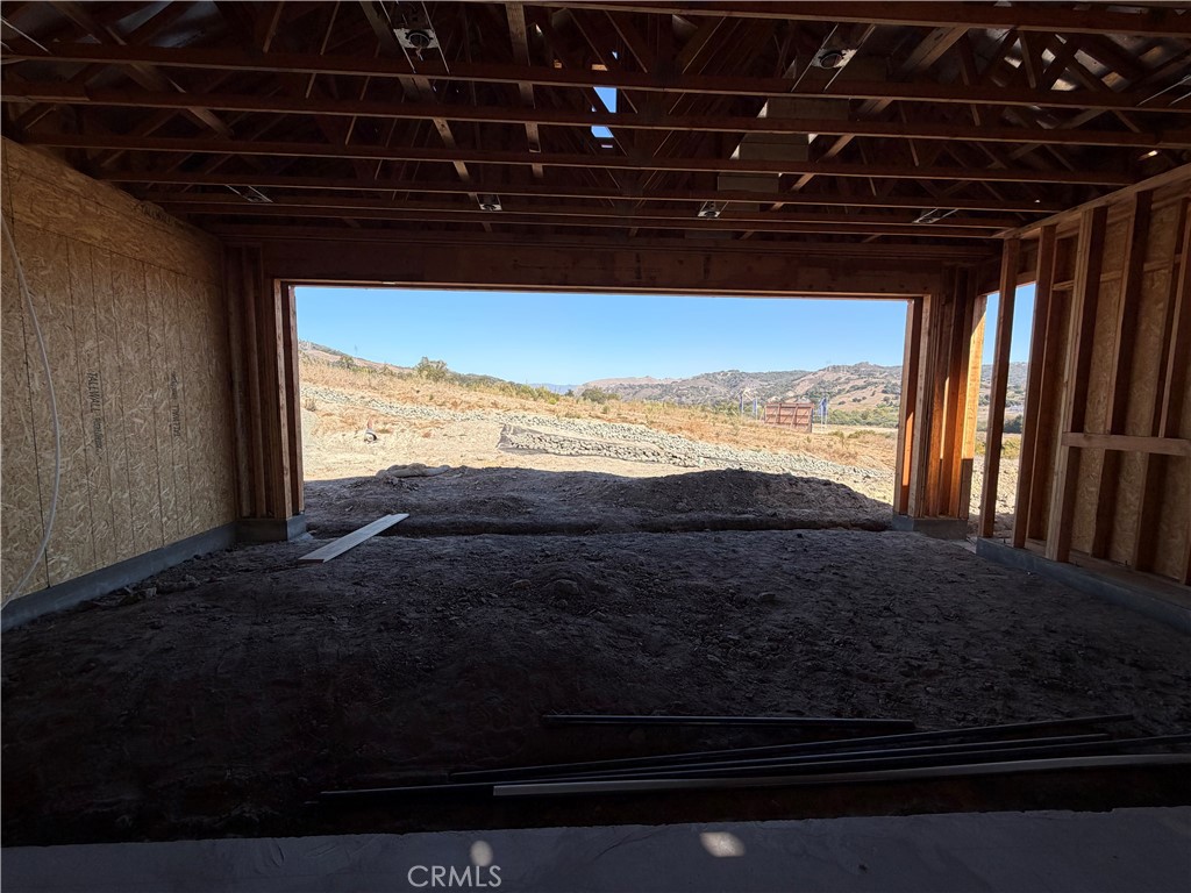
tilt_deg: -6.2
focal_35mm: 14
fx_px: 482
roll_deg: -0.7
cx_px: 596
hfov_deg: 102.1
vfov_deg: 85.7
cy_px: 446
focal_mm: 2.22
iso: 32
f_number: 2.2
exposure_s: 1/770
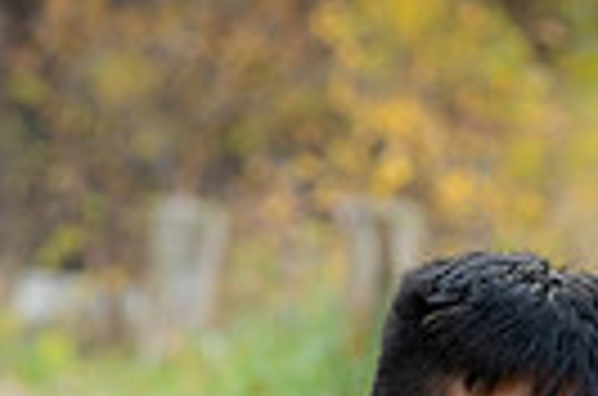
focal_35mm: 372
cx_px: 391
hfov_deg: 5.6
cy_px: 830
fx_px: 6165
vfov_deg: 3.6
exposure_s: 1/125
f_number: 3.5
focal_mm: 85
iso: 200
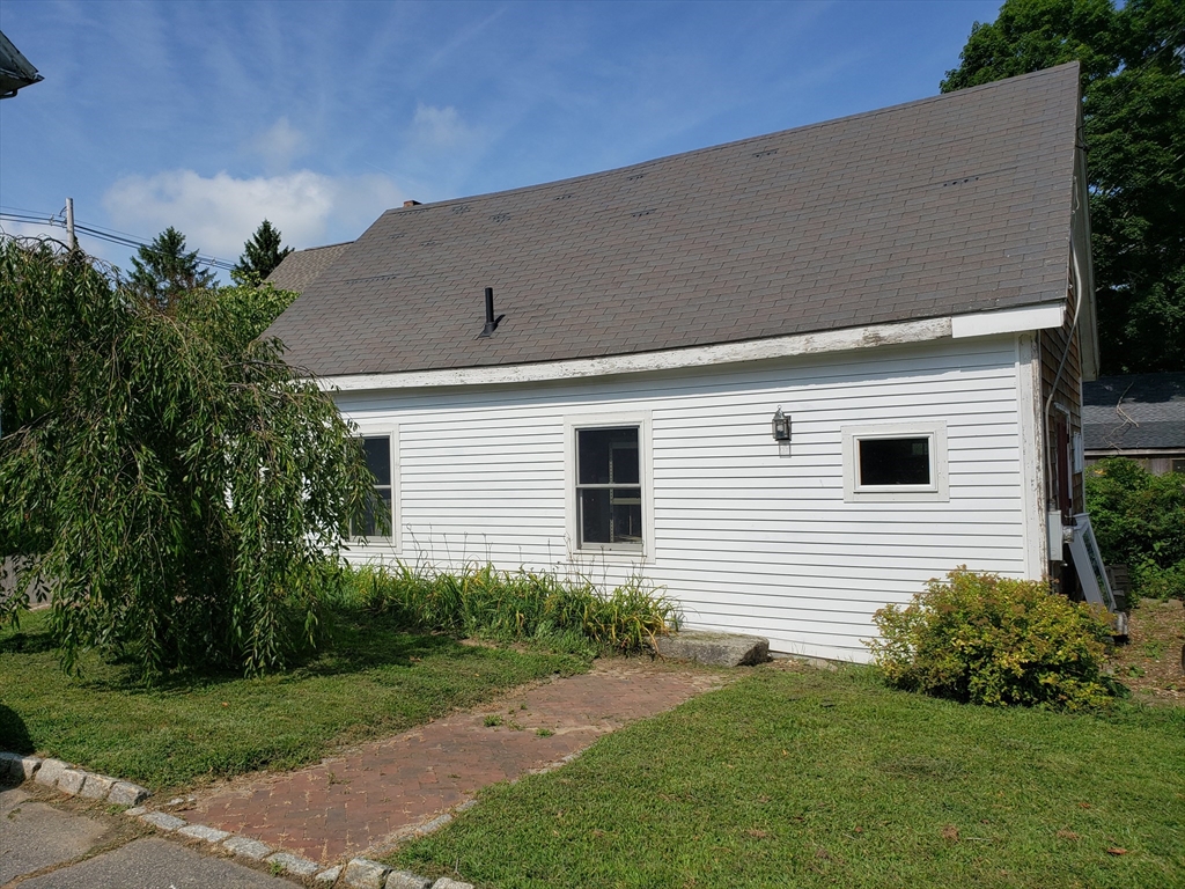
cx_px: 592
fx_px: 890
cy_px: 444
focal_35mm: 26
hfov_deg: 67.3
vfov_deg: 53.1
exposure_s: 1/2537
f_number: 2.4
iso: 50
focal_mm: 4.3
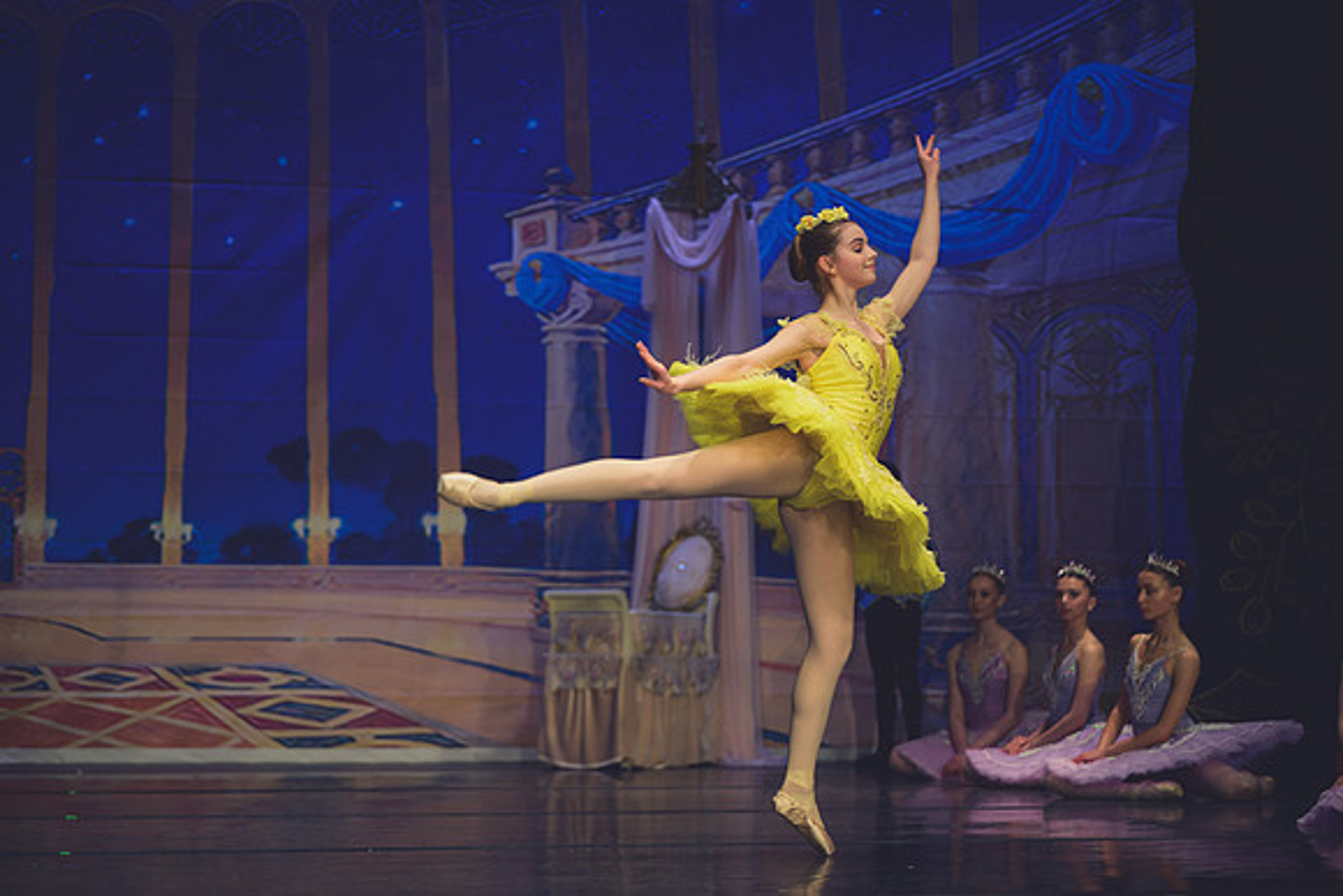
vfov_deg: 15.9
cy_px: 448
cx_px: 672
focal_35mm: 86
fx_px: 3209
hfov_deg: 23.6
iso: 320
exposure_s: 1/320
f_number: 2.8
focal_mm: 86
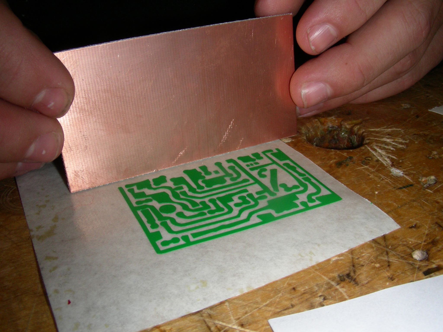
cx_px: 222
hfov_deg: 49.0
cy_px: 166
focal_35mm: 38
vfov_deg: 37.7
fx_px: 486
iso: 50
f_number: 6.8
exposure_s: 1/60.1
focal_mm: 6.3
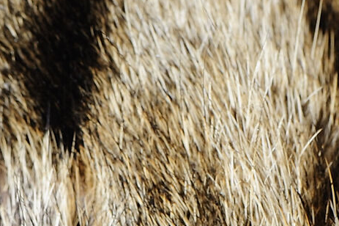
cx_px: 488
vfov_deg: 2.5
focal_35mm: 544
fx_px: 5119
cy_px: 499
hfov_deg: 3.8
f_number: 13
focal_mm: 105
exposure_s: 1/3
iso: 200
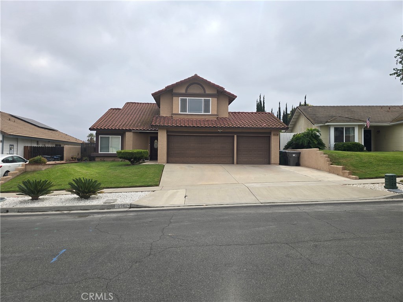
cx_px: 202
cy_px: 151
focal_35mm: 23
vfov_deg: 58.9
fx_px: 268
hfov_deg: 73.9
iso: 12
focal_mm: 6.3
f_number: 1.7
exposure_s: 1/415
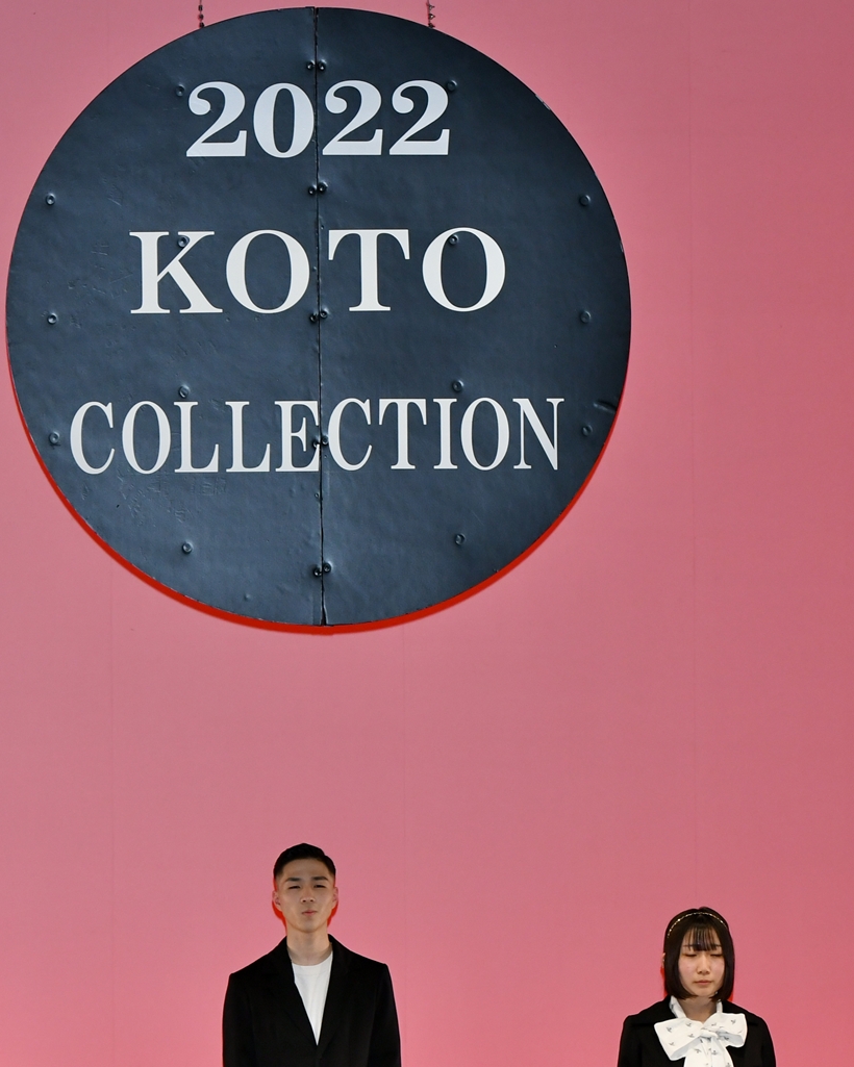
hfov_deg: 5.8
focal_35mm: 269
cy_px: 856
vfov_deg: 7.2
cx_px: 260
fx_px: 8499
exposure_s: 1/250
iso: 800
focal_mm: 102
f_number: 5.6
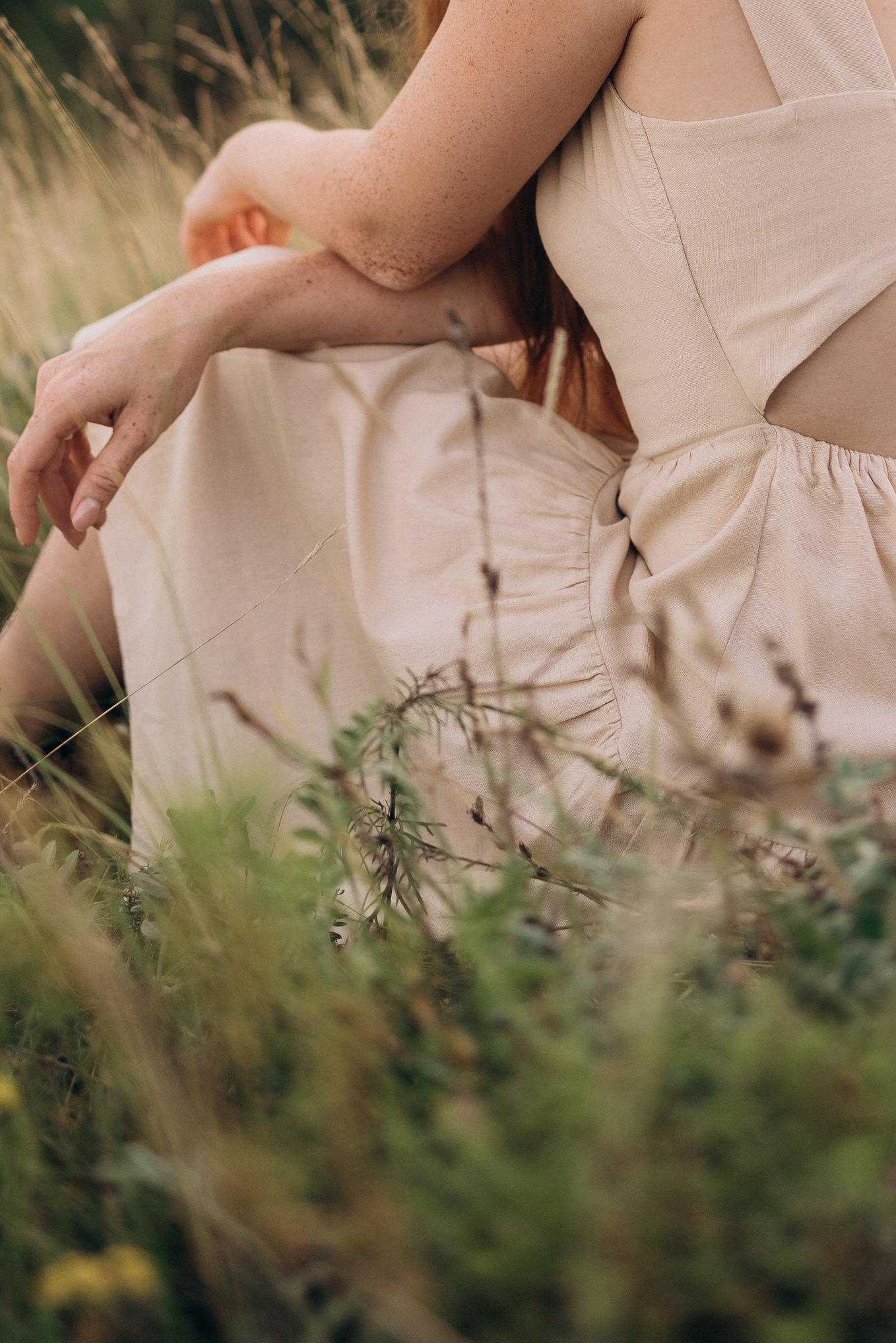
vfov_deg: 29.1
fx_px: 2463
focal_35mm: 66
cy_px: 101
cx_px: 446
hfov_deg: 20.6
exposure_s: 1/125
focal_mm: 35
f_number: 2
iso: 100
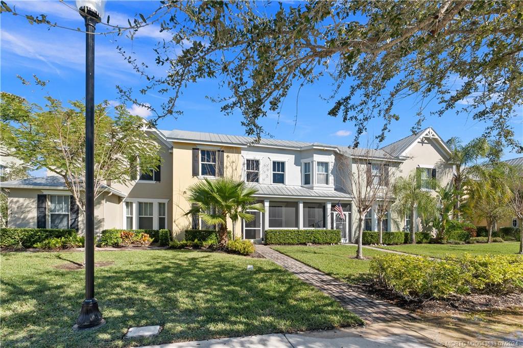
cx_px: 262
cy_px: 174
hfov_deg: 100.4
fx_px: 218
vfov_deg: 77.3
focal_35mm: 15
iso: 100
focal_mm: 10
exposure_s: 1/320
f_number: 8
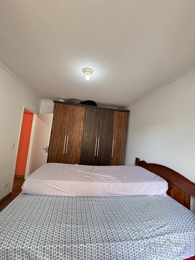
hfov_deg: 85.7
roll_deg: -5.3
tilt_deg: +3.0
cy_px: 130
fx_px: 105
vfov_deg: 102.1
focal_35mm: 14
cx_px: 98
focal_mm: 2.22
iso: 320
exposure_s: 1/120
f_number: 2.2
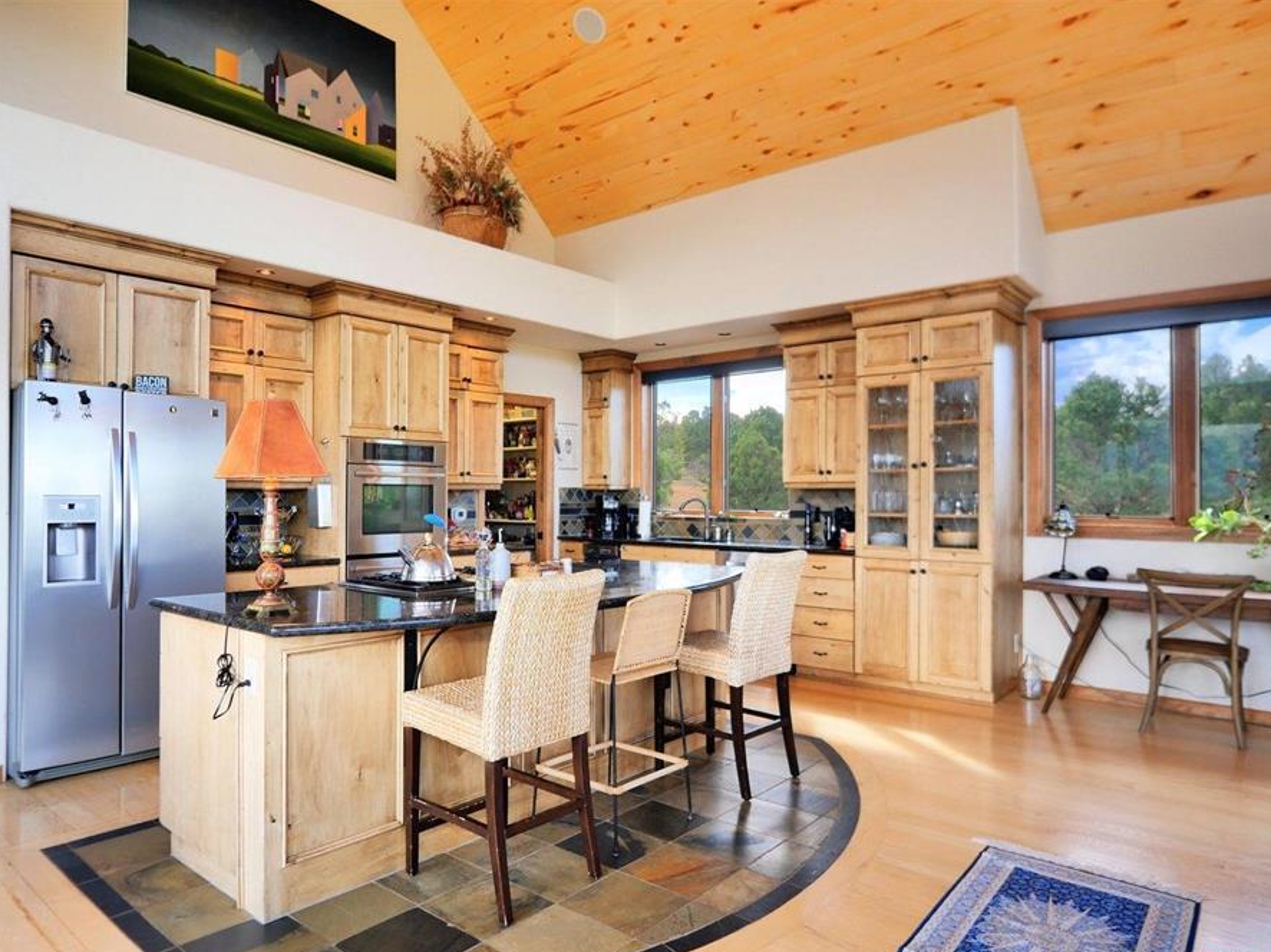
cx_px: 564
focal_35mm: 20
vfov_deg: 65.9
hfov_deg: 81.5
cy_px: 487
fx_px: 734
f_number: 3.2
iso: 800
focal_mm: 9
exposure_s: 1/400
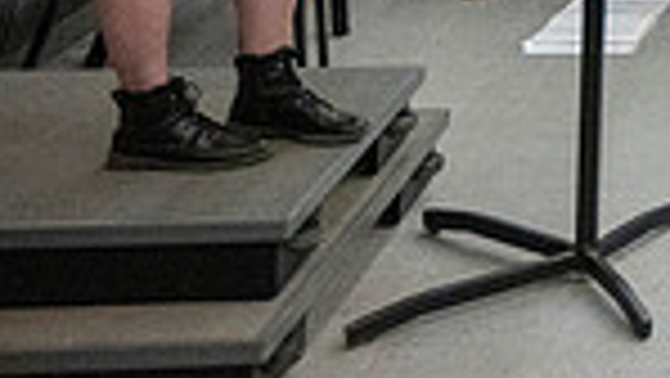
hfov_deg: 17.5
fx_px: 1742
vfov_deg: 10.9
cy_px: -452
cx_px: 1219
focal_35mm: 98
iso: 10000
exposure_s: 1/500
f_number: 4
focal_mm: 24
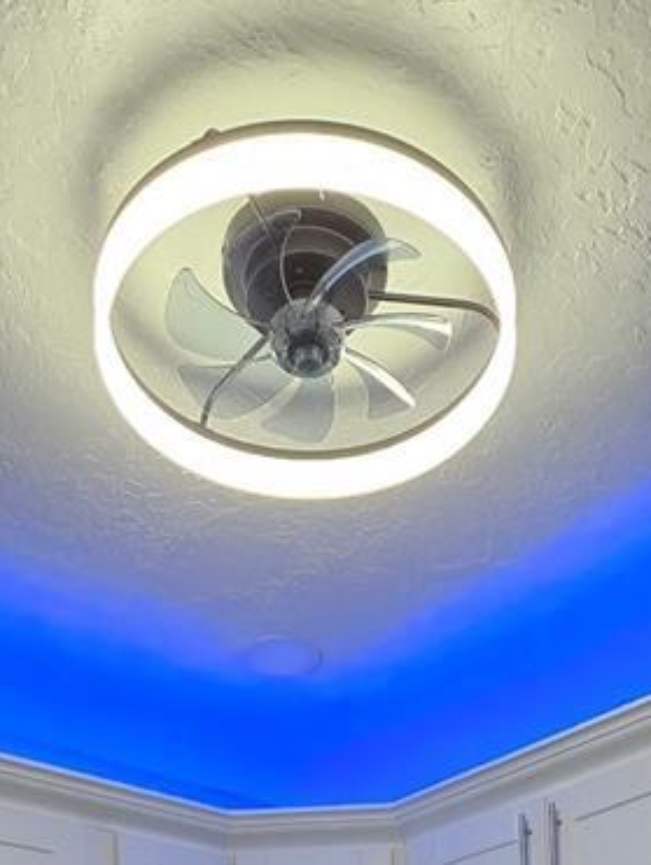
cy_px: 1282
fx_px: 1051
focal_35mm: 42
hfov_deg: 34.4
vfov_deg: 29.0
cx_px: 355
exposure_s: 1/60
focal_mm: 2.2
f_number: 2.2
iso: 800
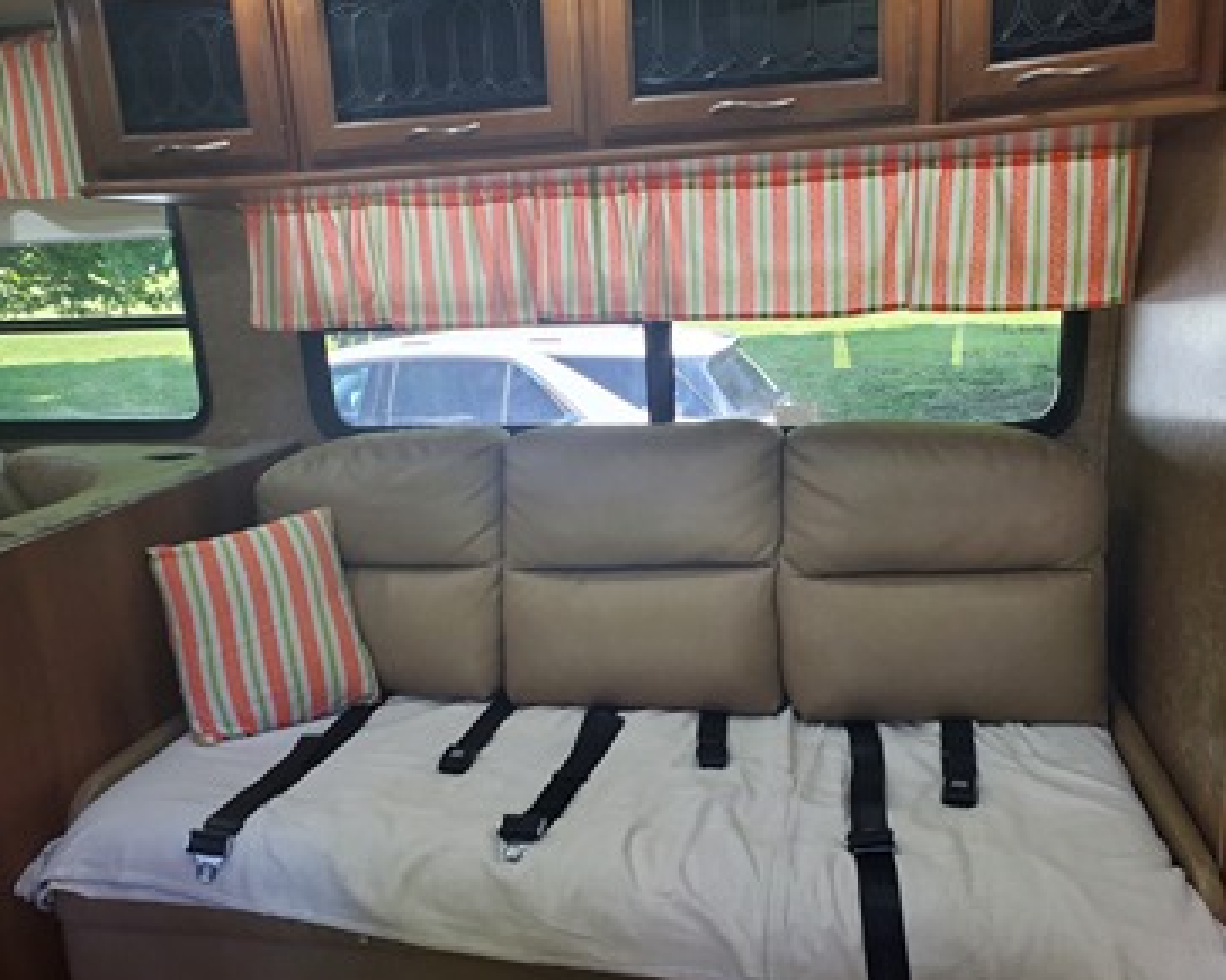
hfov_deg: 62.2
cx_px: 615
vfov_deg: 51.5
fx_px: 1015
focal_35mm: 28
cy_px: 497
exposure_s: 1/100
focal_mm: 4.3
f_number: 2.4
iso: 200
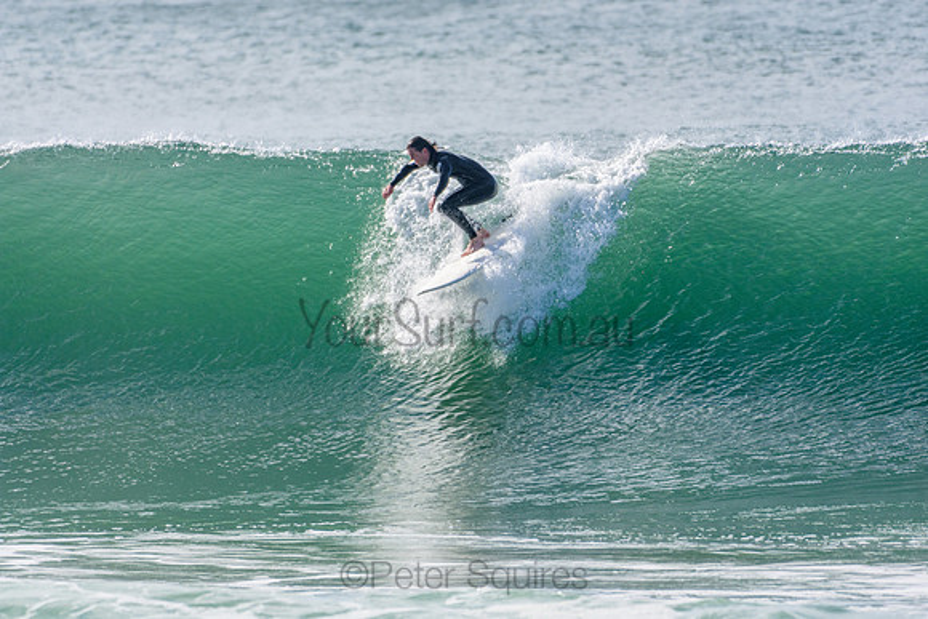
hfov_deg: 2.7
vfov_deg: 1.8
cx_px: 464
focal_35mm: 750
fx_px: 19337
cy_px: 310
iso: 320
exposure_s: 1/2000
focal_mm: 500
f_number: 5.6
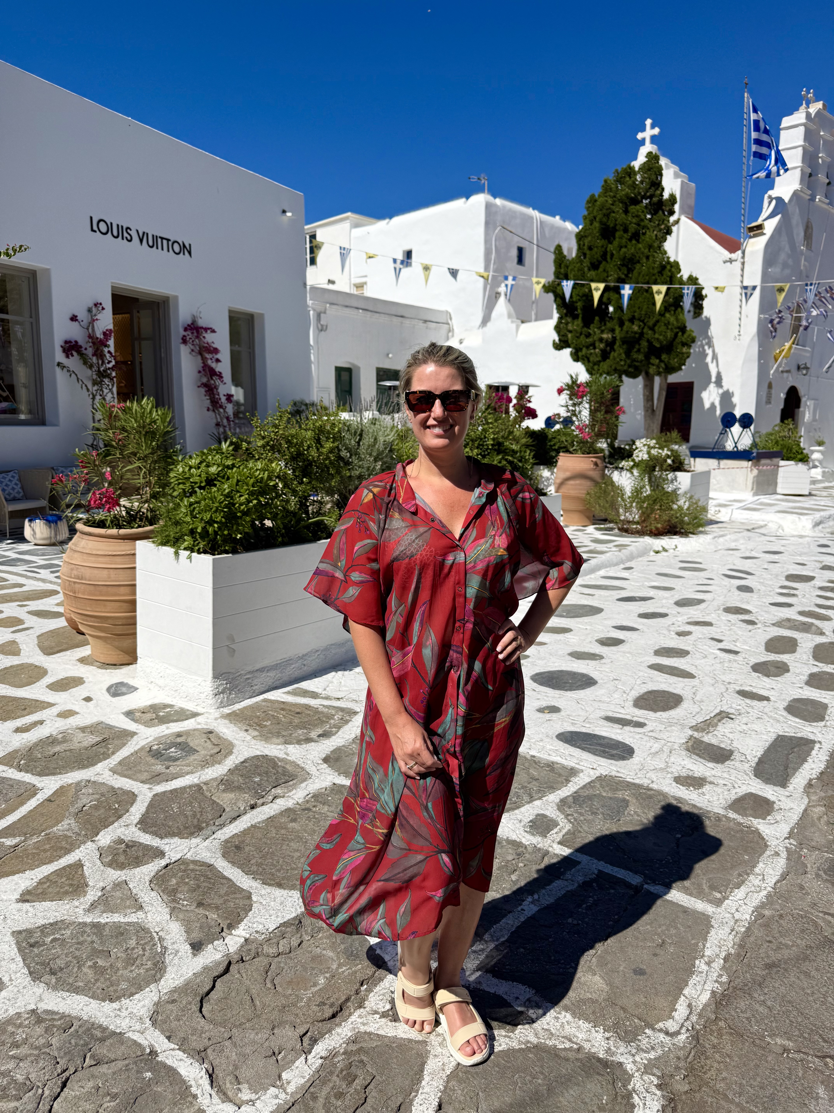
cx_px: 417
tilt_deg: -9.7
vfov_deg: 71.6
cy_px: 556
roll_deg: -0.2
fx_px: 771
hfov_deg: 56.8
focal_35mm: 24
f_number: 1.78
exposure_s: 1/10309
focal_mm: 6.76
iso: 80
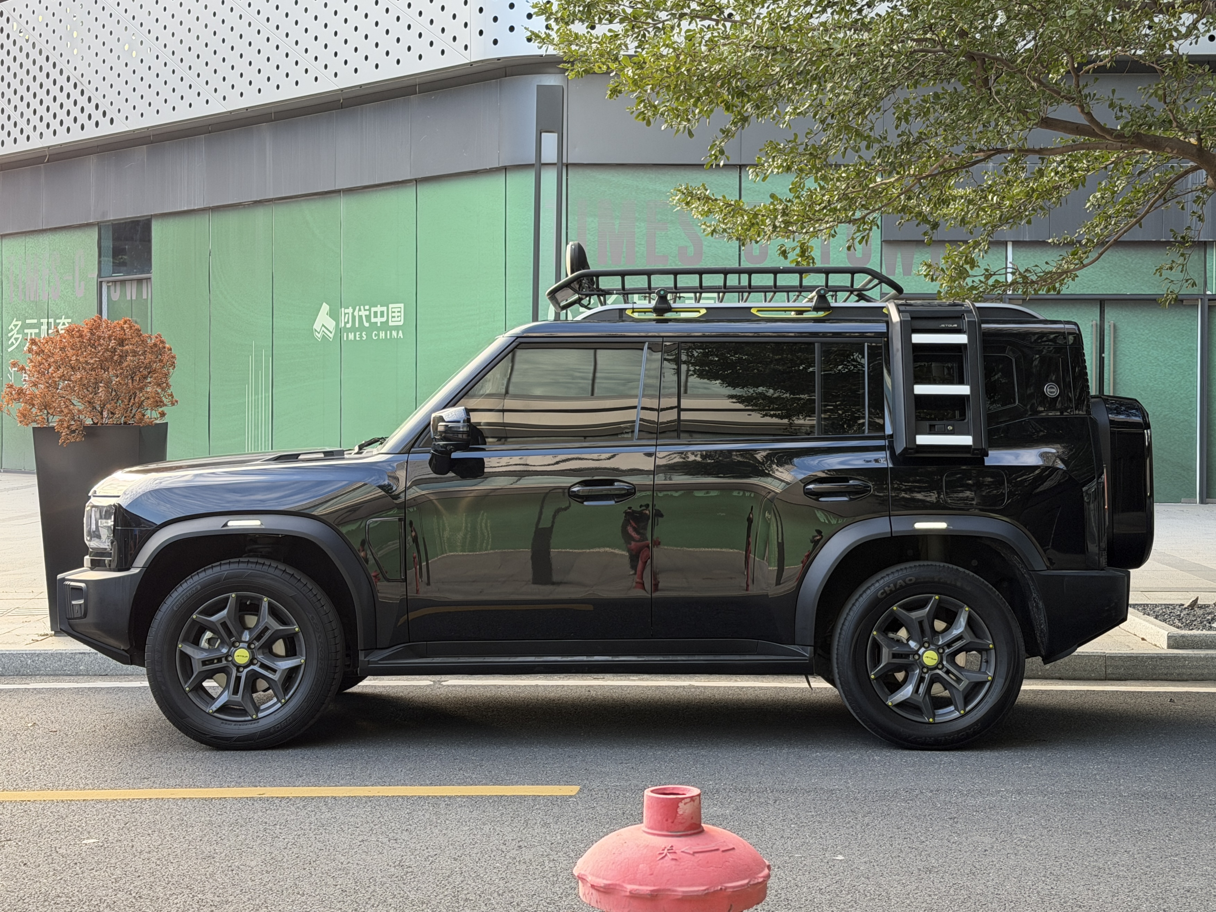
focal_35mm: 48
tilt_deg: +0.2
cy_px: 456
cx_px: 608
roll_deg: -0.6
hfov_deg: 39.7
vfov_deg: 30.3
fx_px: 1686
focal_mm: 6.76
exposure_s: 1/131
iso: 50
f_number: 1.78
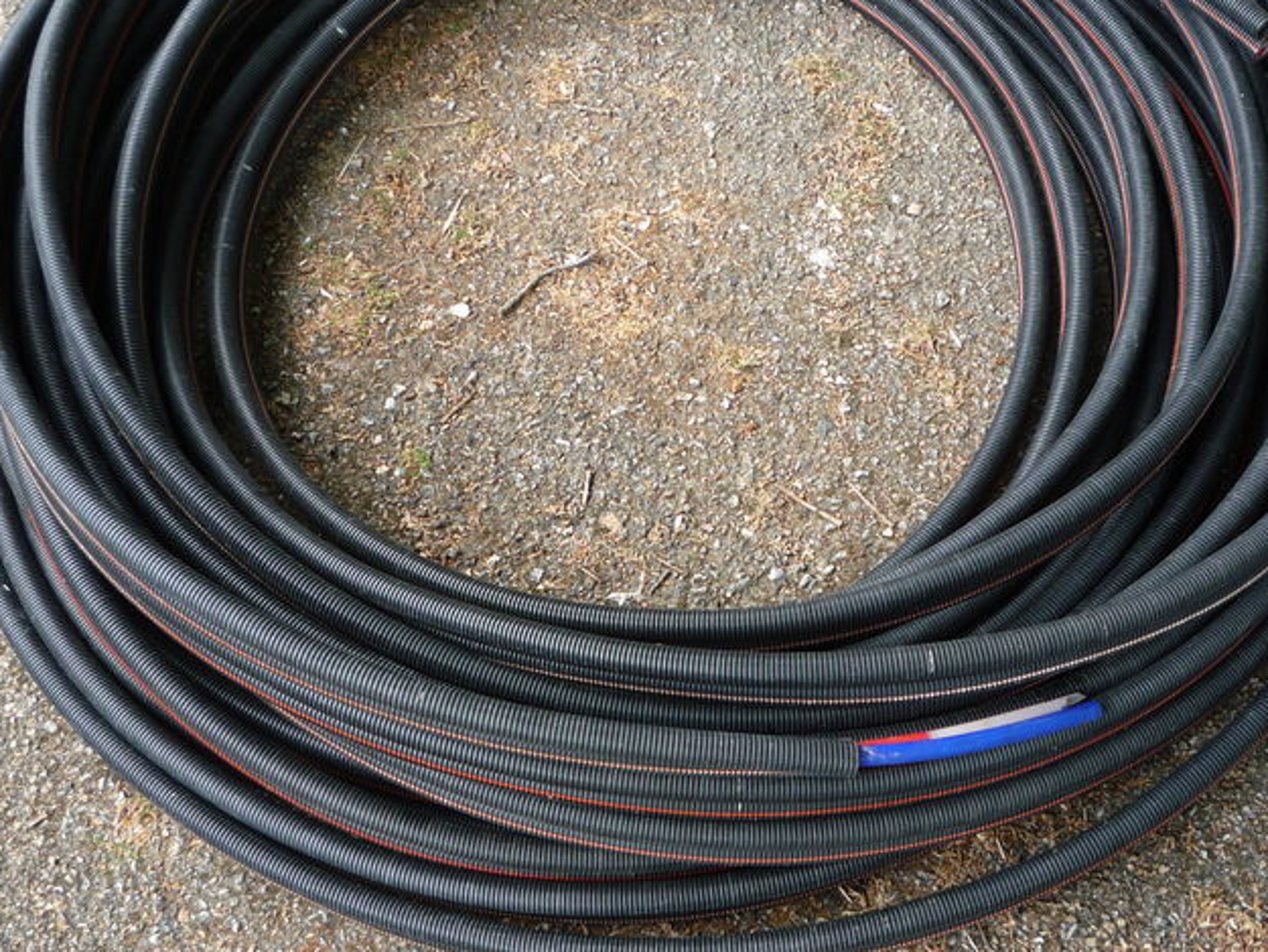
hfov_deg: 39.6
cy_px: 384
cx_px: 724
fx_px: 1759
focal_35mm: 48
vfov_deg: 30.2
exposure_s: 1/50
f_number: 3.3
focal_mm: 5.2
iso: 100
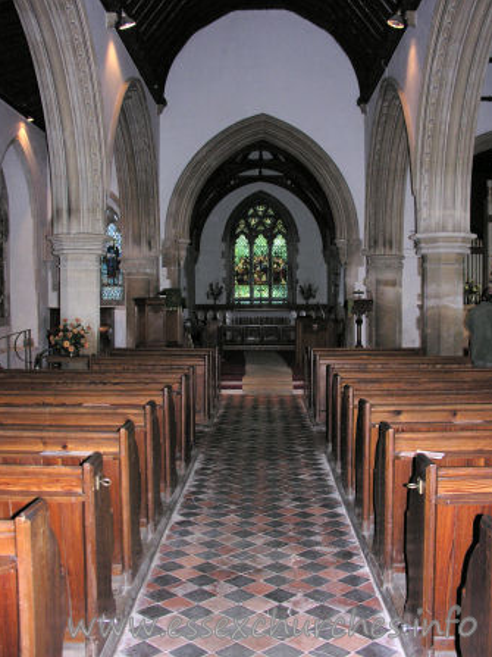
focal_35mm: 36
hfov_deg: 39.6
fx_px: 683
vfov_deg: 51.4
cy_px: 325
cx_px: 249
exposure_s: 1/60.1
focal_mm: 8.9
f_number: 2.8
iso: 200
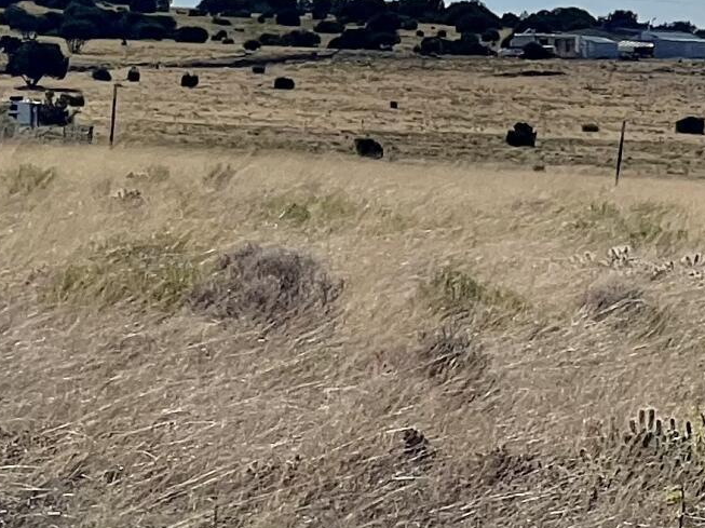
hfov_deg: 5.5
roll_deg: -1.2
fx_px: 7206
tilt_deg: +1.3
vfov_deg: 4.2
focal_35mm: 354
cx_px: 1397
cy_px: -213
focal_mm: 9
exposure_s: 1/2732
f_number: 2.8
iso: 32
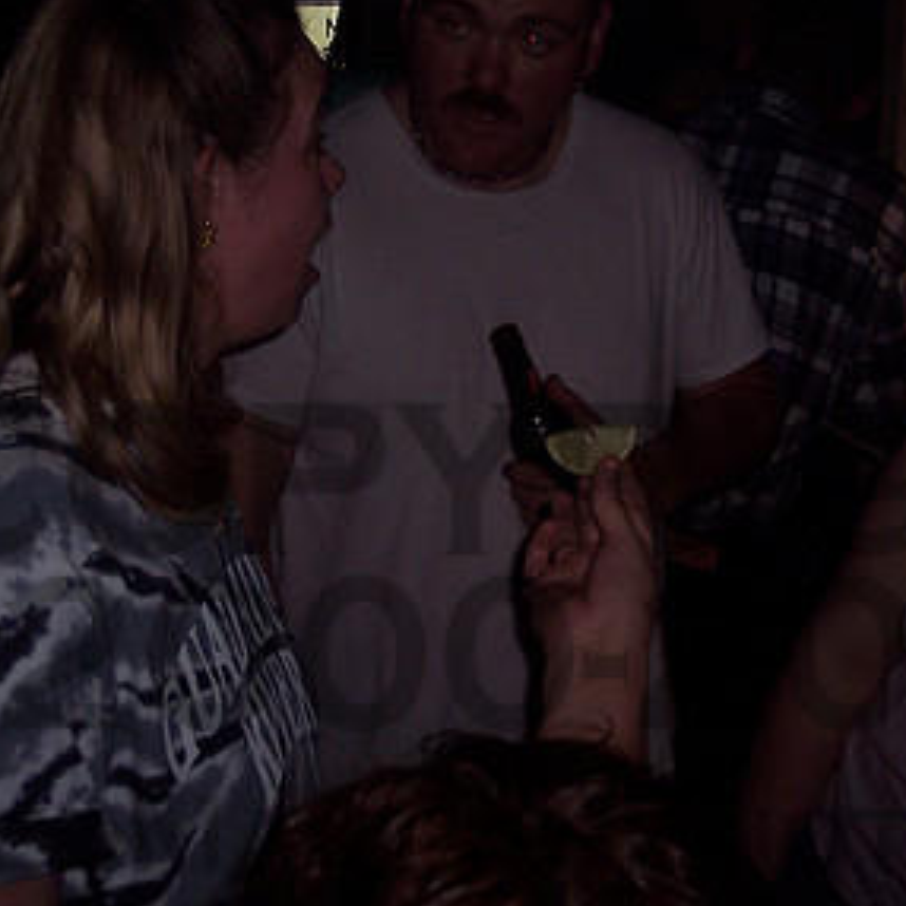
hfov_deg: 24.6
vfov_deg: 24.6
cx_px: 580
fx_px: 2073
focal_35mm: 70
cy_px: 353
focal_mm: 8
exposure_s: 1/60
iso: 100
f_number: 2.8
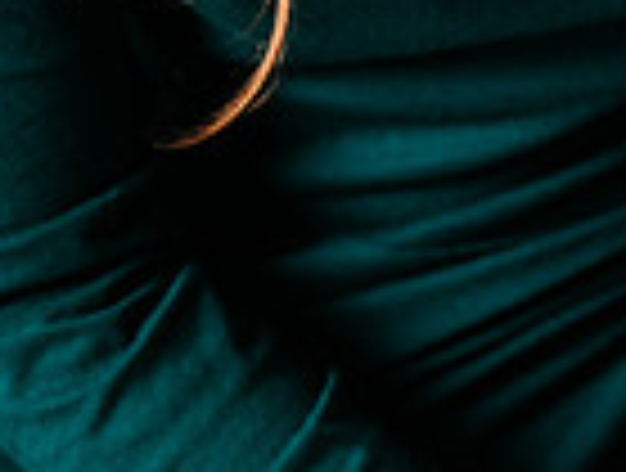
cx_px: 955
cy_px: 308
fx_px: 2756
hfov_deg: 12.3
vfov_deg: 9.8
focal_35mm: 152
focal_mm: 38
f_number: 4
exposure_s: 1/160
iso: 100
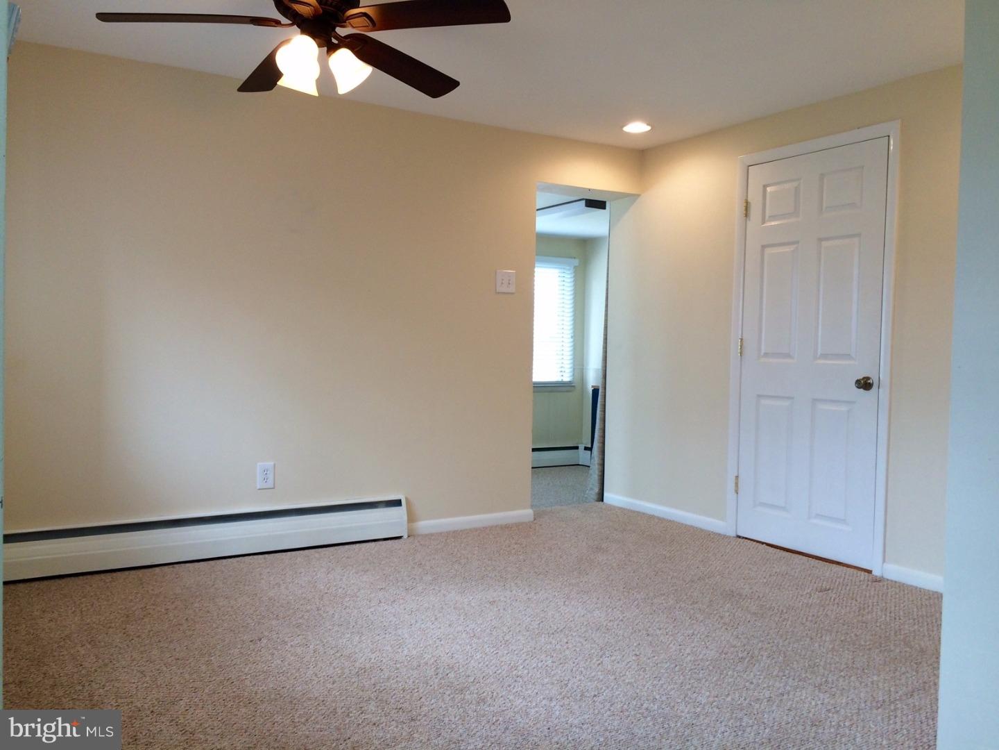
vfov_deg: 48.2
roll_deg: +0.3
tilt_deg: -1.0
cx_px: 500
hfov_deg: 61.7
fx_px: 837
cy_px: 375
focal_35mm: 29
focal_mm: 4.15
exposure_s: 1/60
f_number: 2.2
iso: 50
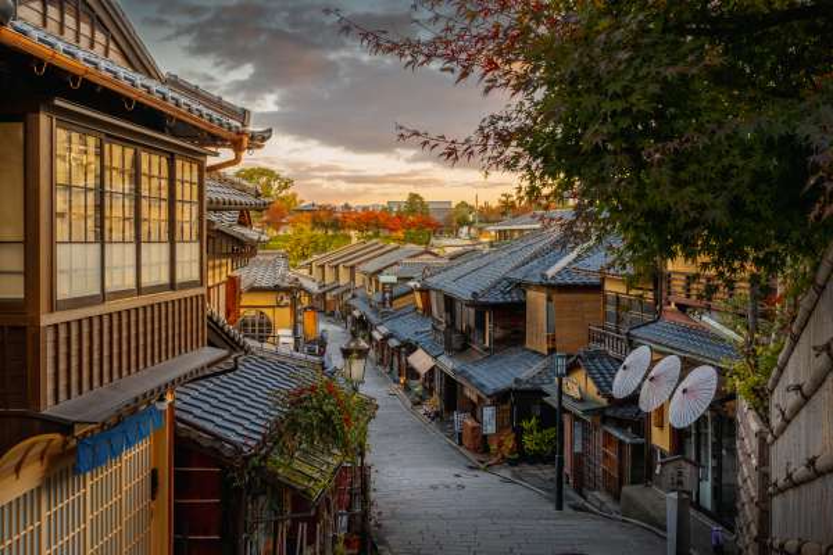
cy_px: 278
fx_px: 798
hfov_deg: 55.1
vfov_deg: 38.4
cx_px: 416
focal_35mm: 34
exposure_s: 1/10
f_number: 7.1
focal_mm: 34.5
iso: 64
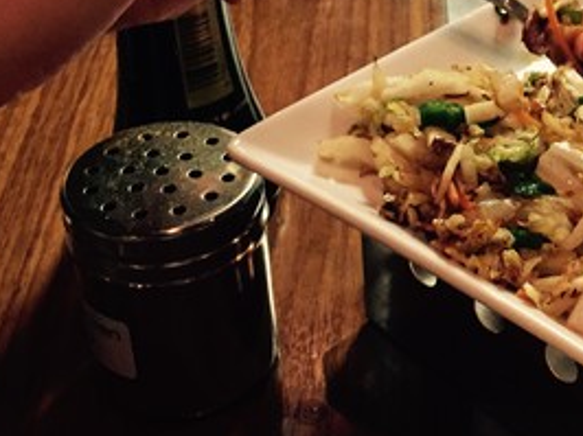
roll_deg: -1.1
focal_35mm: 80
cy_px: 79
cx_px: 564
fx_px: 1346
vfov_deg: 18.2
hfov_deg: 23.5
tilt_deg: -31.5
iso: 250
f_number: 2.2
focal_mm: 4.15
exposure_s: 1/30
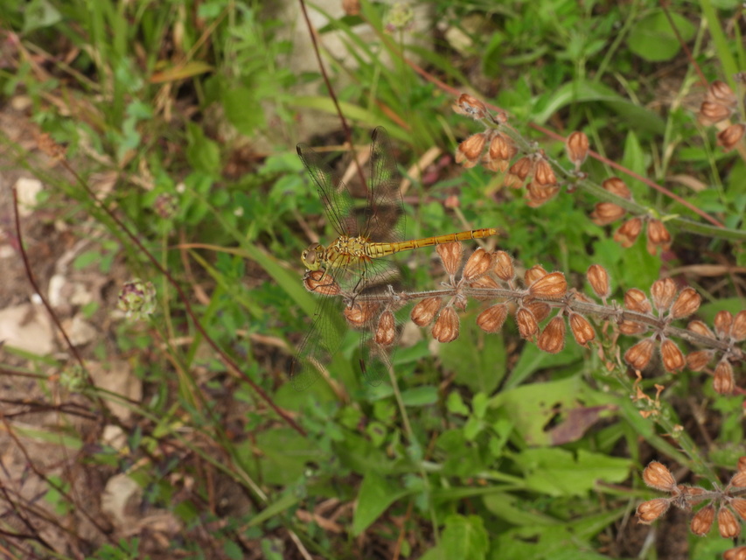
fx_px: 2694
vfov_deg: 11.9
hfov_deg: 15.8
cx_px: 373
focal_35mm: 125
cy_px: 280
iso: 100
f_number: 6.3
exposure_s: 1/250
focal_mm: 22.3
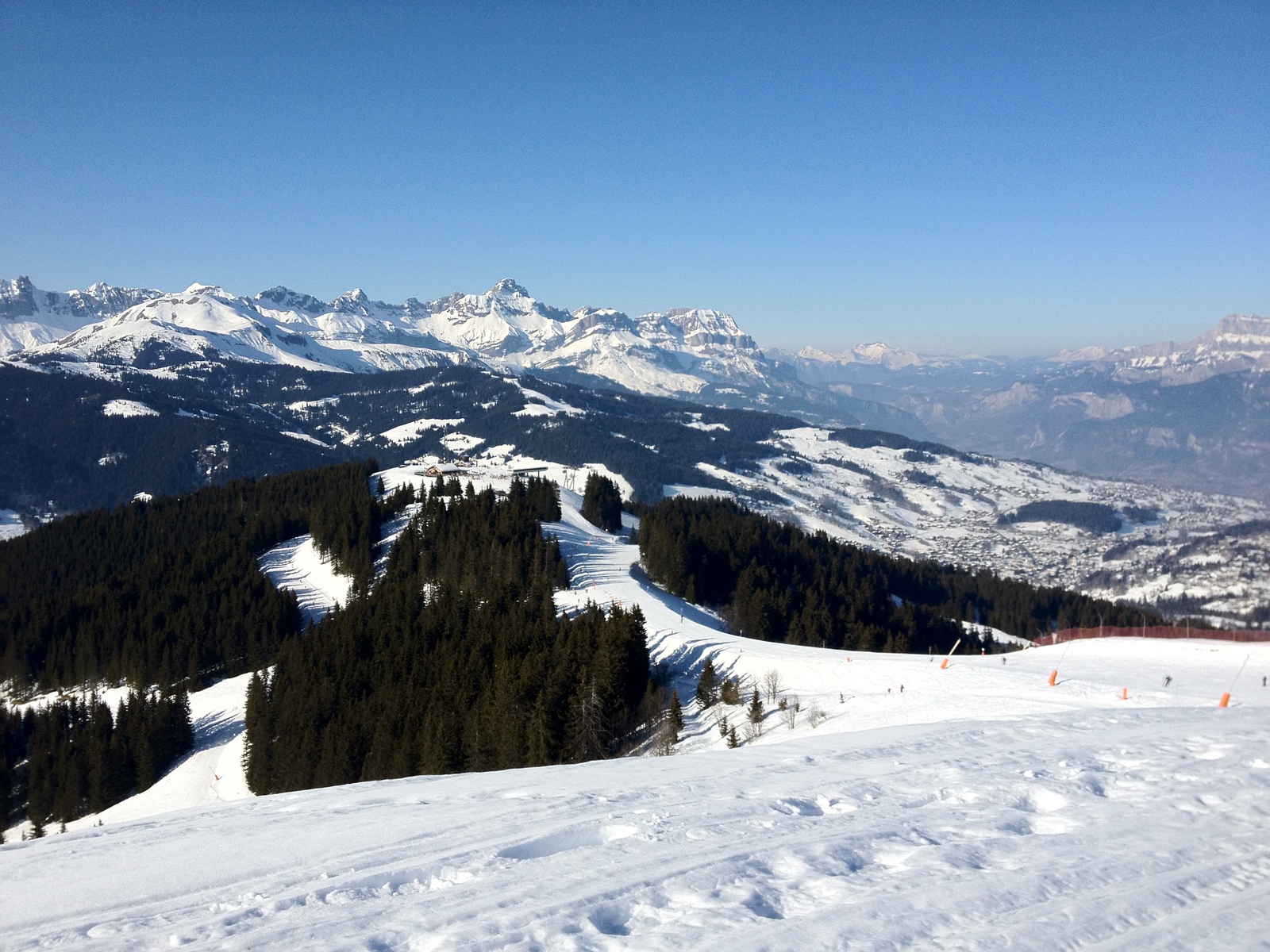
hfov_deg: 52.6
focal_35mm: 35
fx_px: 1284
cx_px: 635
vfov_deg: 40.7
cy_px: 476
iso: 64
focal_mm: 4.28
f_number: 2.4
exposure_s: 1/2907
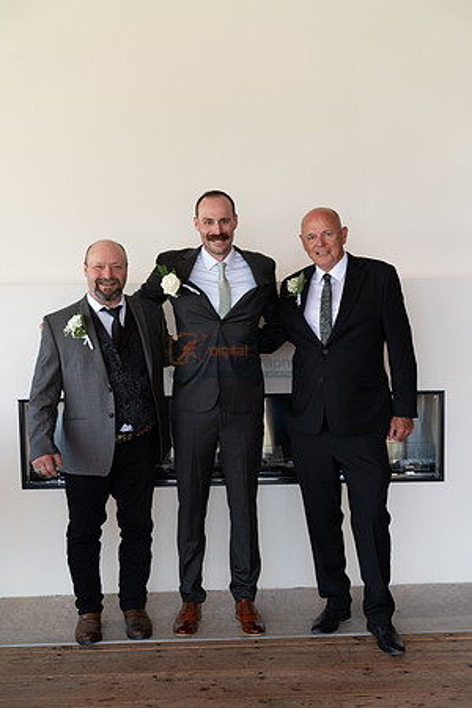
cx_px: 236
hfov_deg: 30.5
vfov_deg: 44.5
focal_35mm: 44
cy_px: 354
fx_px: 865
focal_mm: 44
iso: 400
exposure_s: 1/400
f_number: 3.2
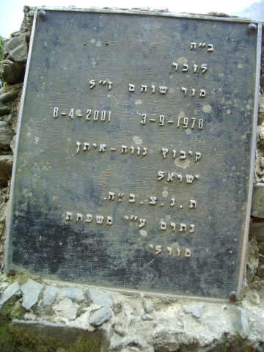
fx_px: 356
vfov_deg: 52.6
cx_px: 132
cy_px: 176
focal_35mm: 35
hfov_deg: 40.7
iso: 50
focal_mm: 5.8
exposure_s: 1/100
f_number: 2.6
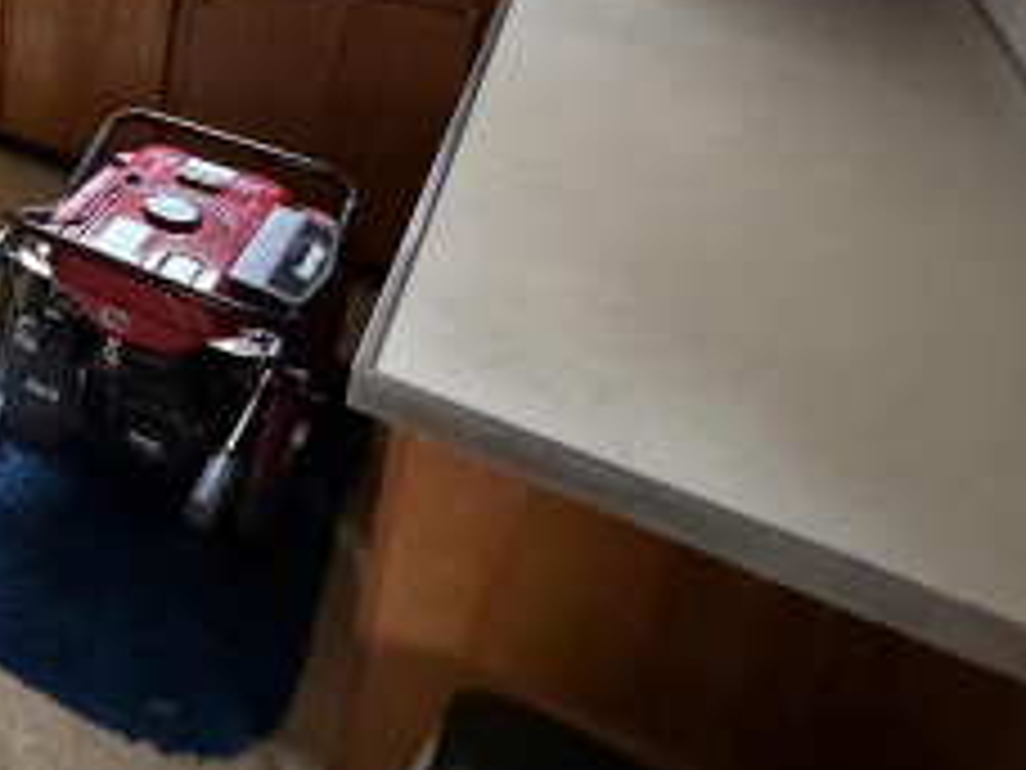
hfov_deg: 33.3
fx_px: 1215
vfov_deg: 29.9
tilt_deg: -14.2
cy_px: -162
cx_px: -313
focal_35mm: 41
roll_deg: -1.1
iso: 1250
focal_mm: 2.22
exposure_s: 1/60
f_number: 2.2
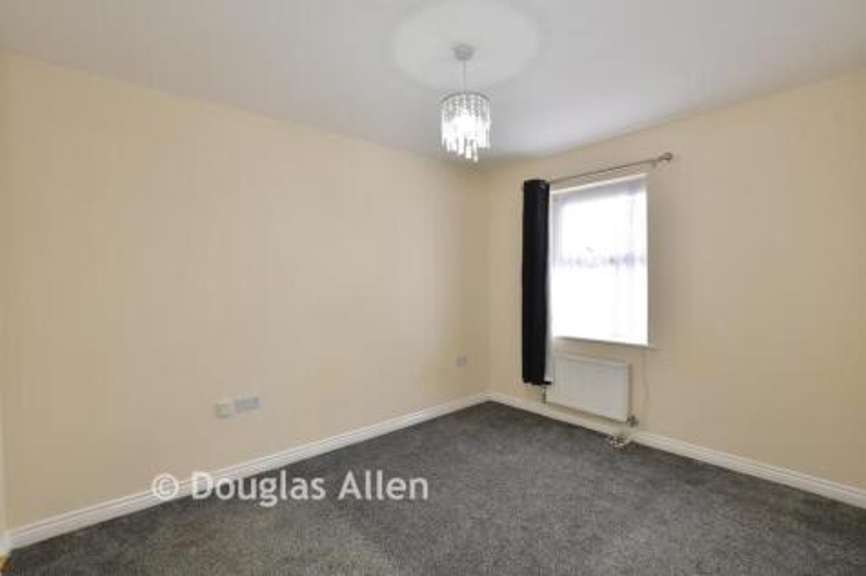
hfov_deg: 100.4
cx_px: 433
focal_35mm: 15
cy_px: 288
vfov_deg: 77.3
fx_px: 361
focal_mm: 10
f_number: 8
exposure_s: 1/8
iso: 200
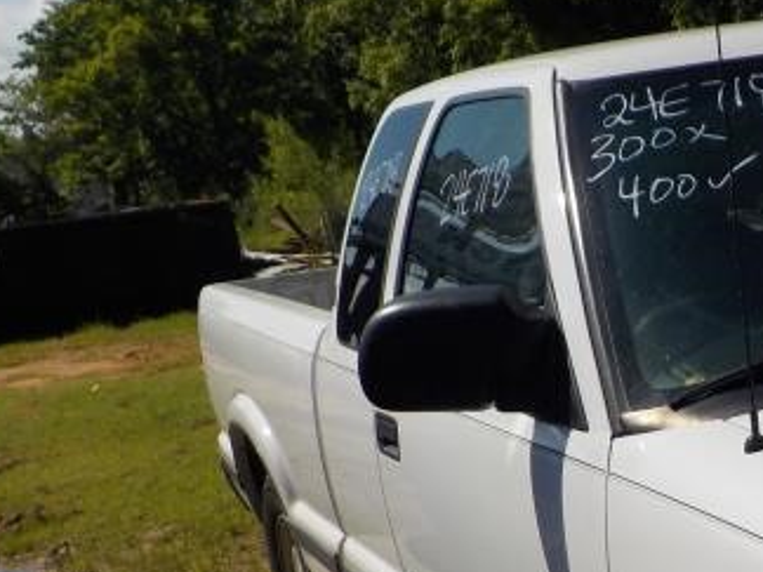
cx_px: 761
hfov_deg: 25.1
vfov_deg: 19.5
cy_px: 523
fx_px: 1631
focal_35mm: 74
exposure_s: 1/800
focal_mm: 4.1
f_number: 6.6
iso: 125
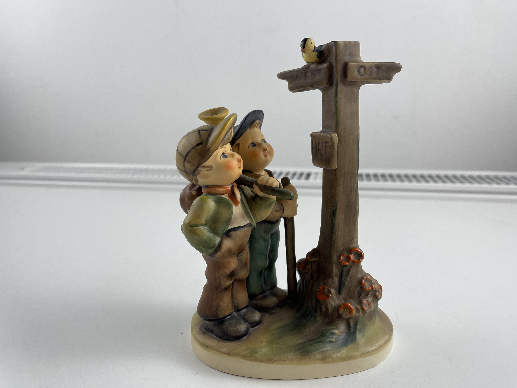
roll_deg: +0.7
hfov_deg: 69.4
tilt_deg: -15.2
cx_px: 258
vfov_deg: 54.9
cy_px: 194
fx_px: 373
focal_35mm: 25
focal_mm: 5.1
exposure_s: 1/248
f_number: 1.6
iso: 32
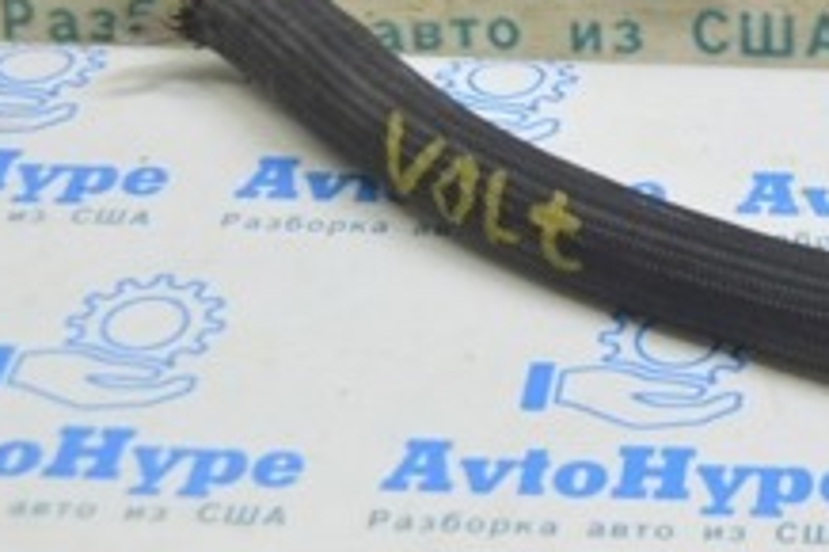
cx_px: 1042
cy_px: -219
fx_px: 3037
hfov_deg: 14.9
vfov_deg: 10.1
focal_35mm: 132
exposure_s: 1/20
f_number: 5.6
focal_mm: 30
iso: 400
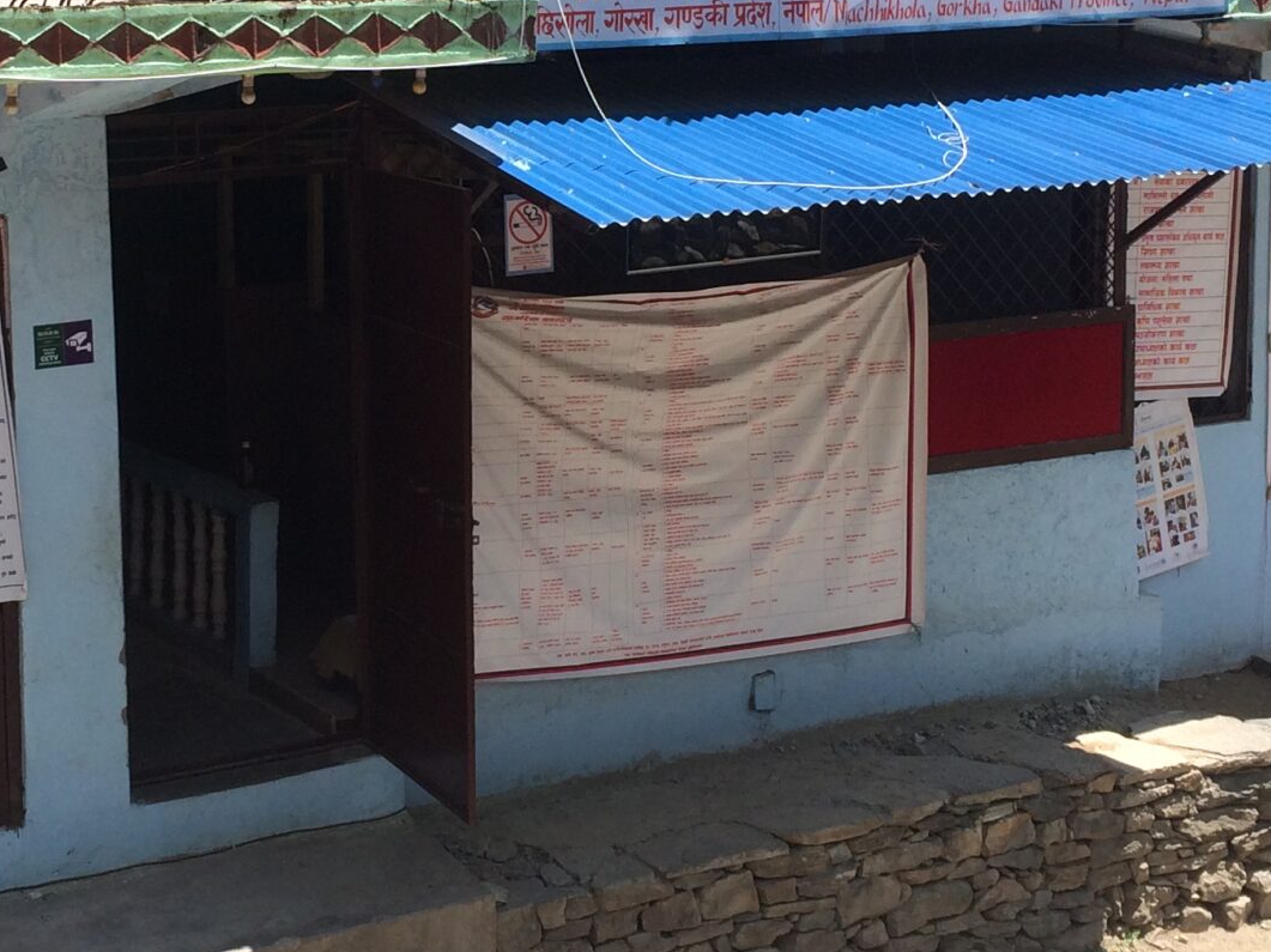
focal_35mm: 70
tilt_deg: -7.5
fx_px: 2569
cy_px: 271
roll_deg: +0.4
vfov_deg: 20.9
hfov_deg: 27.5
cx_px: 375
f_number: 2.2
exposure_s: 1/1109
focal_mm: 4.15
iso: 32
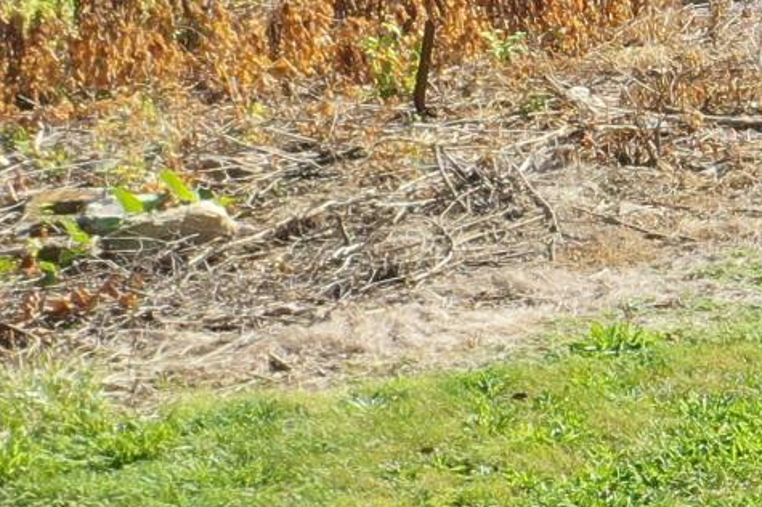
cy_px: -13
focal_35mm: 177
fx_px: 3744
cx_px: 2395
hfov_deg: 9.0
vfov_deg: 7.7
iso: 100
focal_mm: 10.26
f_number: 5
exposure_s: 1/240
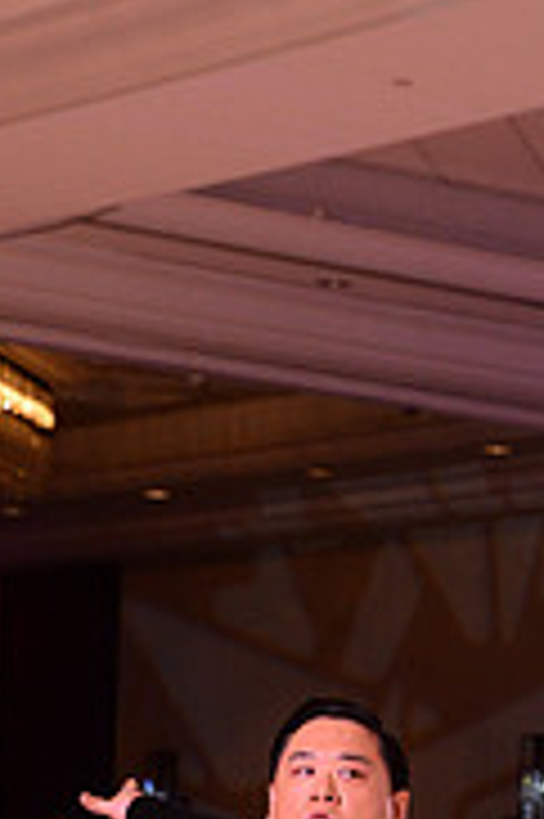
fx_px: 4496
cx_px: 632
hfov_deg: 6.9
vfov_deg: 10.1
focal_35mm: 198
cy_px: 1125
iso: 2500
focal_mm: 62
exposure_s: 1/250
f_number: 5.6
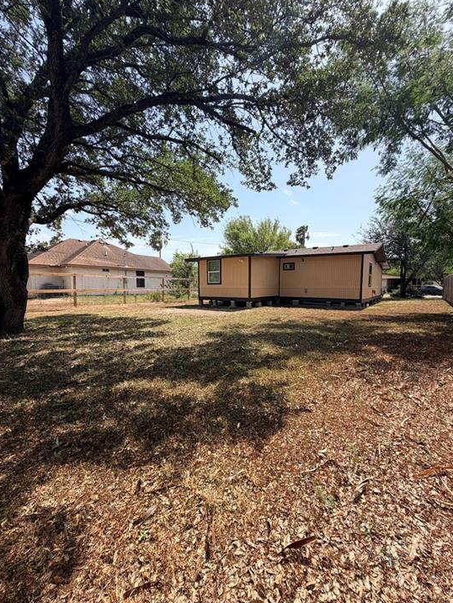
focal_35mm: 15
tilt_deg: -5.7
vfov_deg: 98.1
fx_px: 262
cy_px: 314
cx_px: 233
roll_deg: +0.5
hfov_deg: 81.7
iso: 32
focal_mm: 2.22
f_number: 2.2
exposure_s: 1/770
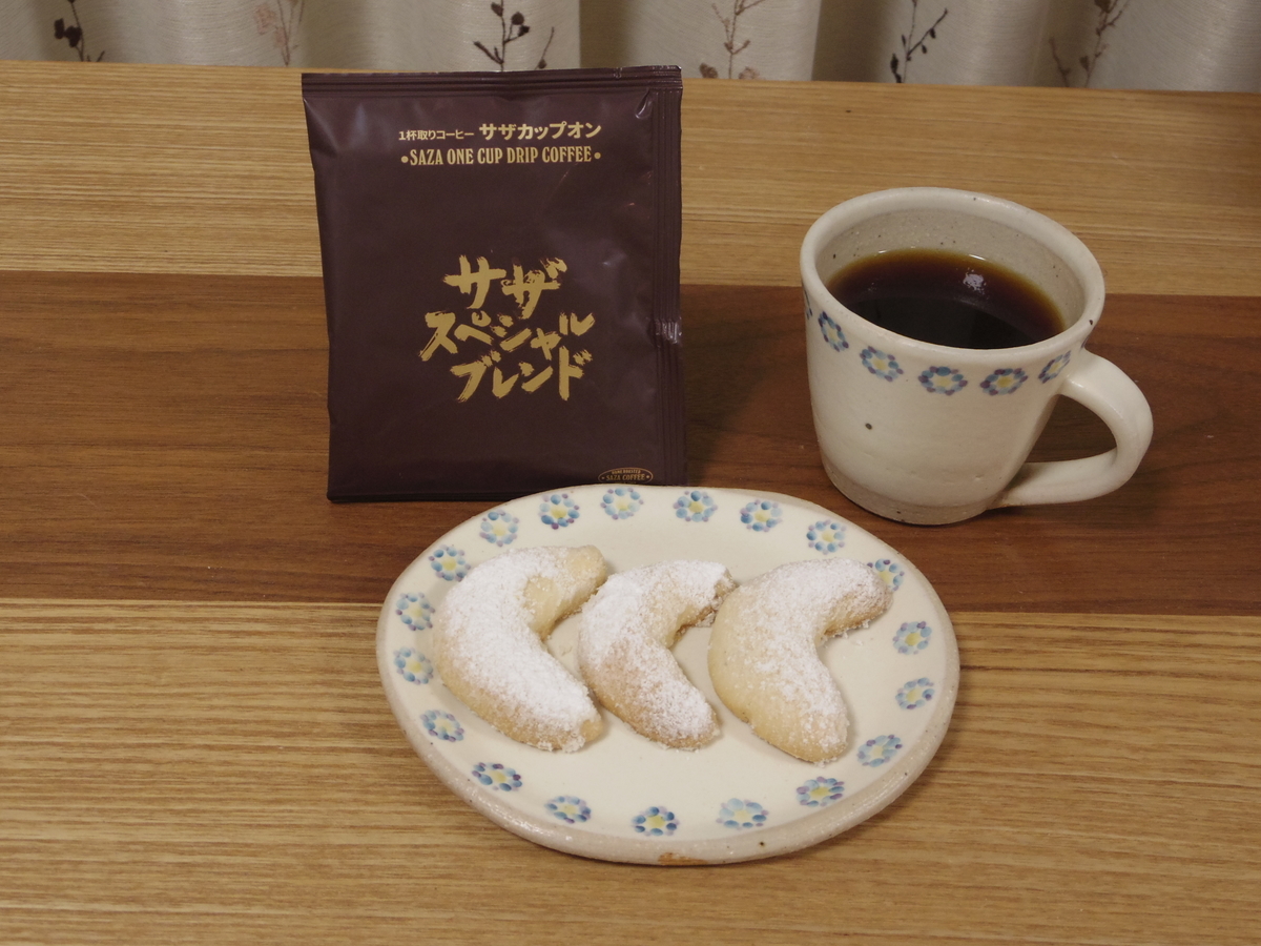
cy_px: 473
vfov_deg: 34.3
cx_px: 630
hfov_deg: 44.8
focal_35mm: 42
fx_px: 1530
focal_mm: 7.7
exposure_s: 1/50
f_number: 3.2
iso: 400
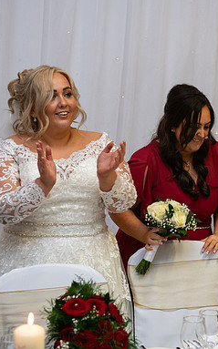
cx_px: 171
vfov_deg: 24.4
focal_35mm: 85
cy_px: 174
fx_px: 809
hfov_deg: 15.3
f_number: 3.5
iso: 800
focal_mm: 55
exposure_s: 1/160
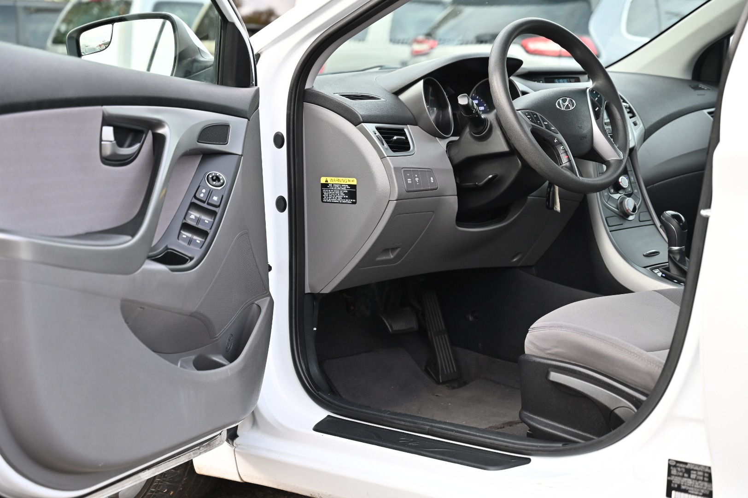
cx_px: 374
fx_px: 1287
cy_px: 249
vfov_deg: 21.9
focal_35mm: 62
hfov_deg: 32.4
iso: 400
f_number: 4
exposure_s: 1/250
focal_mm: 62
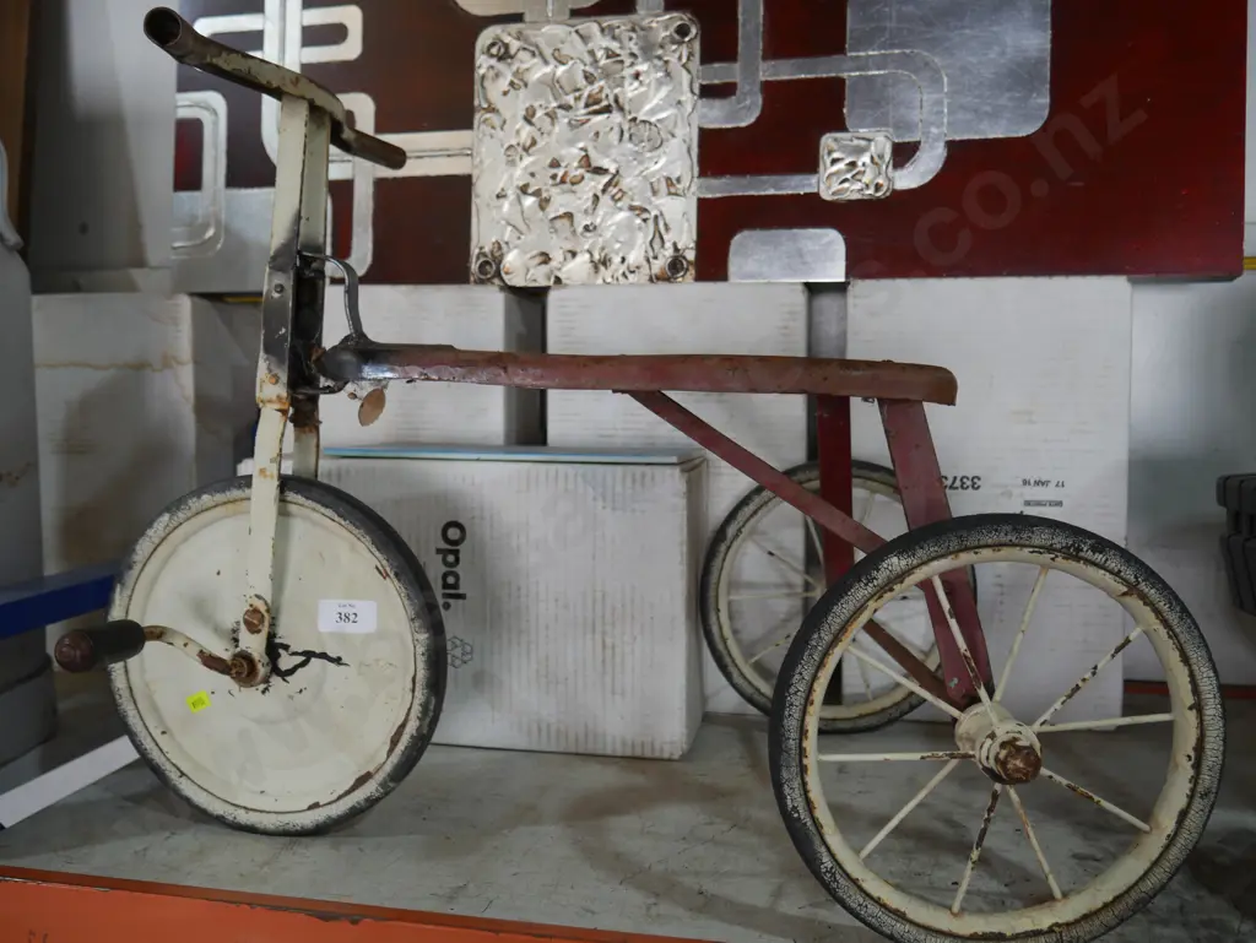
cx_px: 628
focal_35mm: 30
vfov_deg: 46.8
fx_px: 1089
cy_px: 472
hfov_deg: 59.9
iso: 250
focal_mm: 15
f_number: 3.6
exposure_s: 1/60
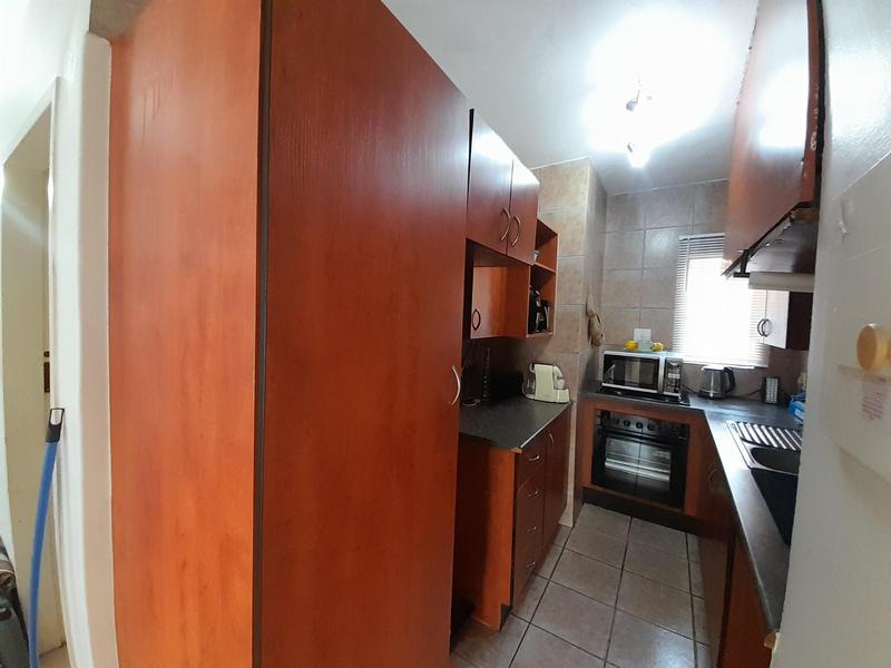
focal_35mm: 13
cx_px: 446
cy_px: 334
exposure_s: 1/25
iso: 250
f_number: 2.2
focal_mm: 1.13
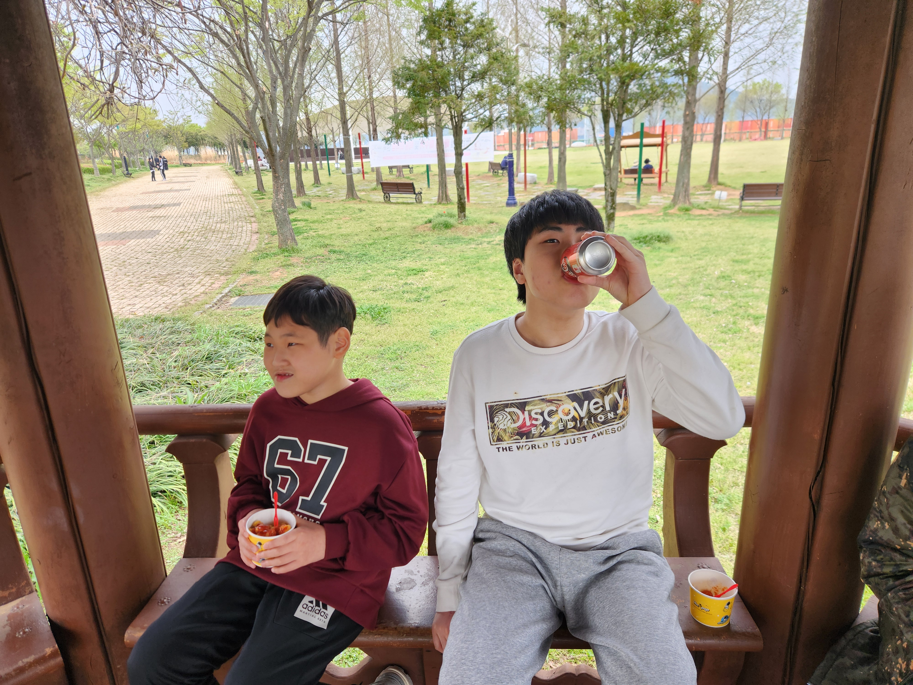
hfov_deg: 73.9
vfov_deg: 58.9
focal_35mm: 23
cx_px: 456
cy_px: 342
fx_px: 607
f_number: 1.8
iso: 64
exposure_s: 1/180
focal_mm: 5.4
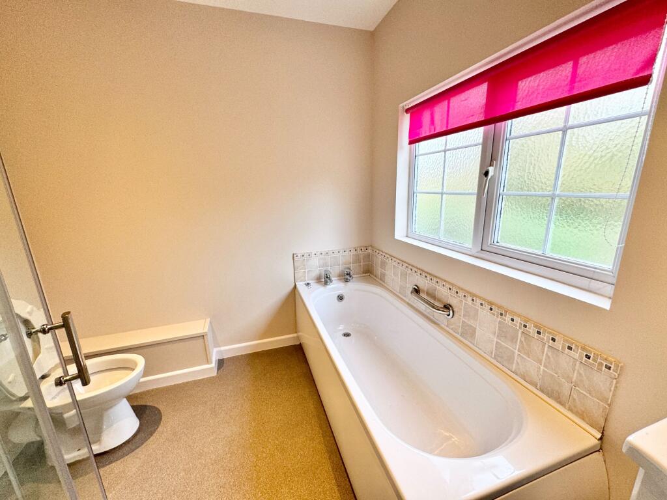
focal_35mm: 14
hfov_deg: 102.1
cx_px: 334
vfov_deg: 85.7
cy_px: 250
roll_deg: +2.1
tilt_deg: -13.2
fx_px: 270
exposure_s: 1/100
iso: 125
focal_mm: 2.22
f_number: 2.2
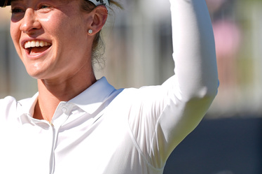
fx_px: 3979
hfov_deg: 3.8
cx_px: 29
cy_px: 25
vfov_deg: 2.5
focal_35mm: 547
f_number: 2.8
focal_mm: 200
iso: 125
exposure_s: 1/3200
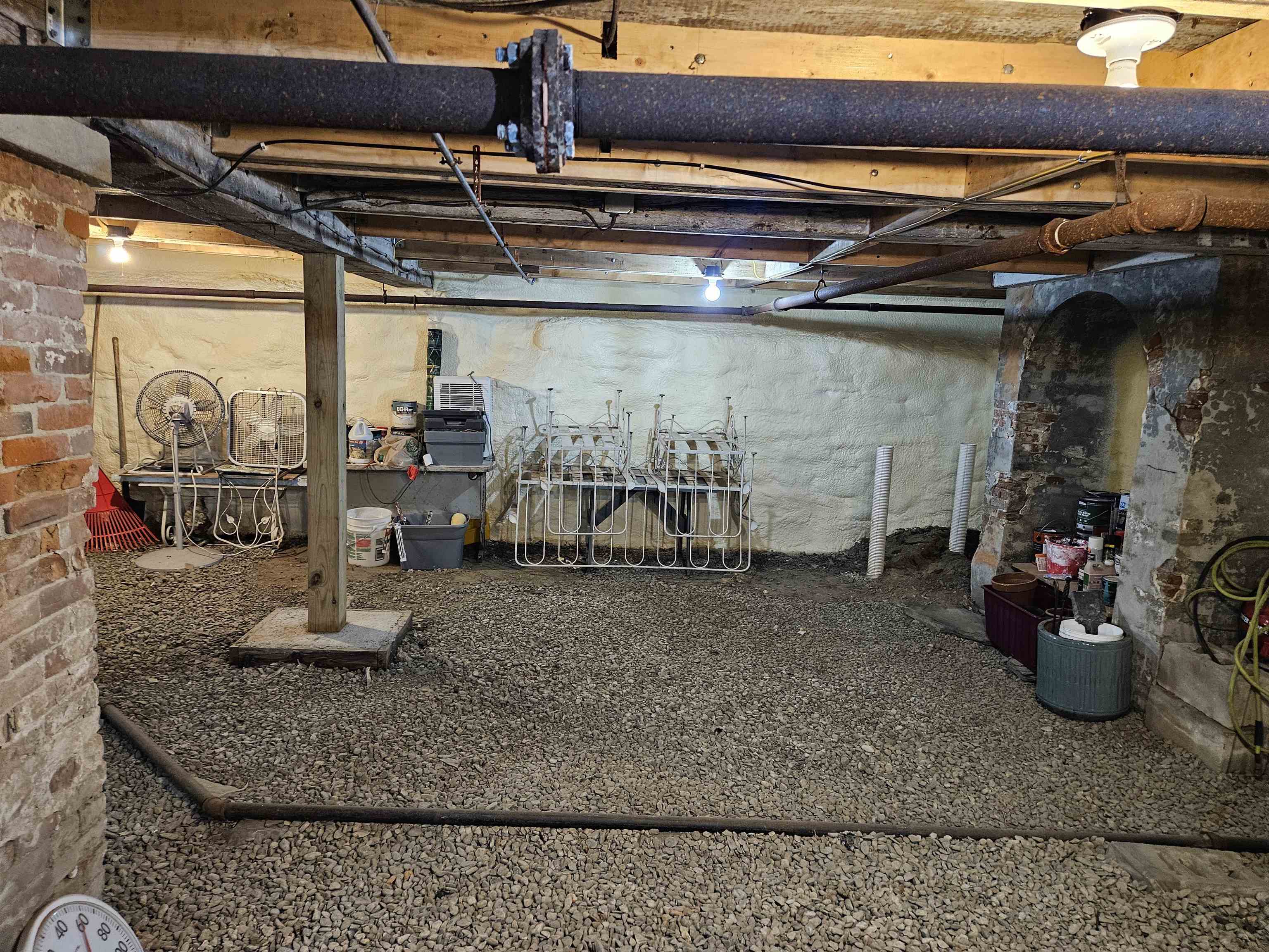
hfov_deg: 73.9
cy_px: 476
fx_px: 843
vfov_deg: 58.9
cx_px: 634
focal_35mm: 23
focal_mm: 5.4
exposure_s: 1/40
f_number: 1.8
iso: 640
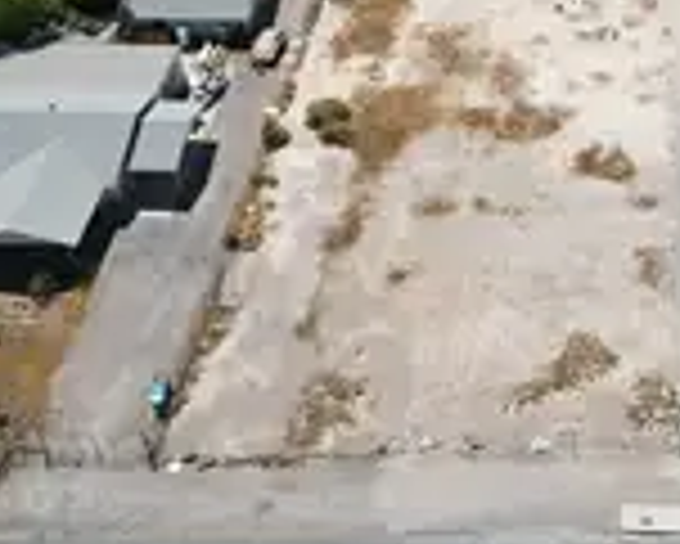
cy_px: 157
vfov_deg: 24.4
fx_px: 1249
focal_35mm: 62
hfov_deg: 29.3
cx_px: 603
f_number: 1.7
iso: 130
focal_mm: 6.72
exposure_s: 1/4000
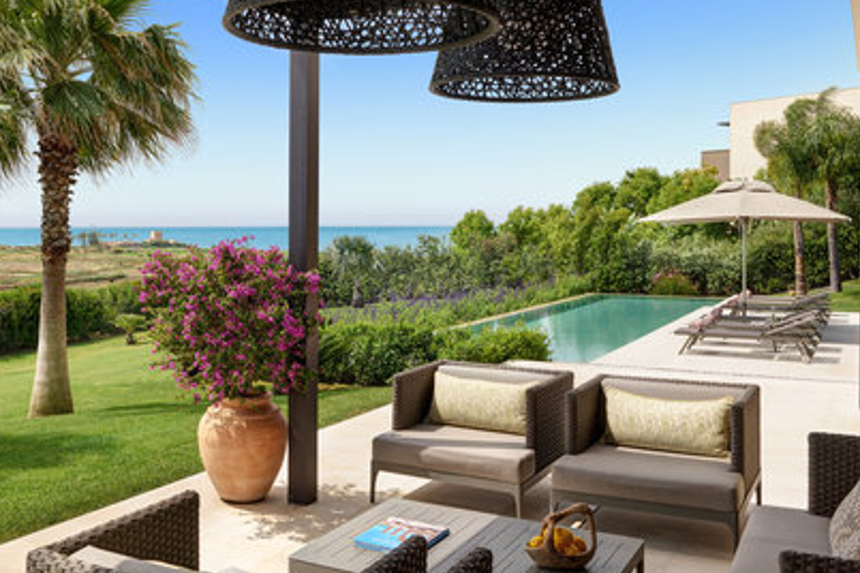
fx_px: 884
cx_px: 364
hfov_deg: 51.7
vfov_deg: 35.9
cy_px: 244
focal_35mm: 37
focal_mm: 31
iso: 200
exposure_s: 1/50
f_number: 14
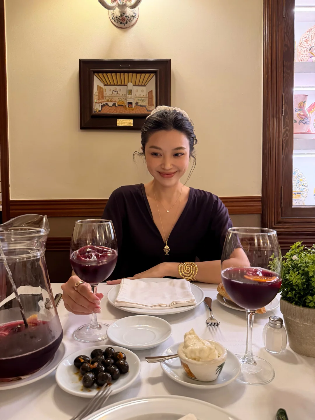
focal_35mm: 24
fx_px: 291
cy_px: 210
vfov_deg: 71.6
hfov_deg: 56.8
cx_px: 158
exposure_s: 1/50
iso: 320
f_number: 1.78
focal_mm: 6.76
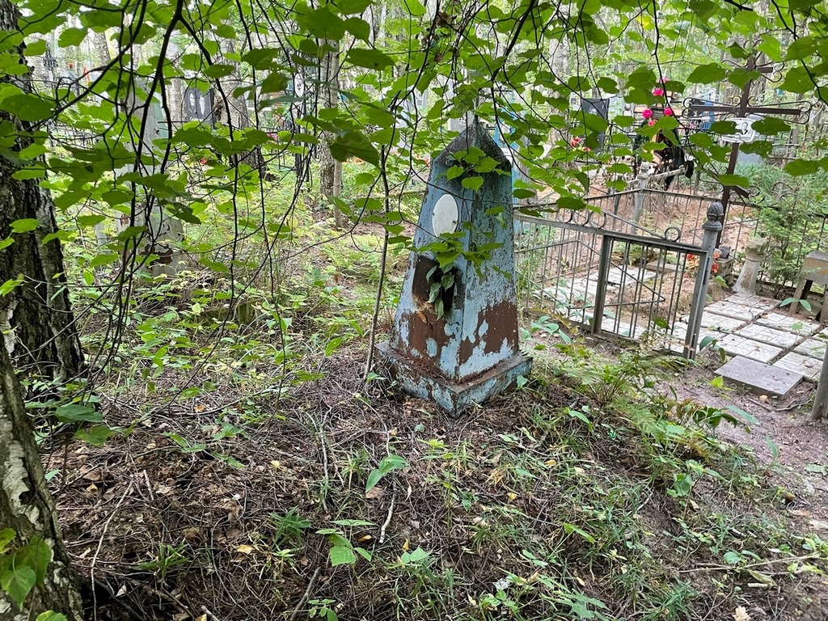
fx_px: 622
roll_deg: -1.1
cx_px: 414
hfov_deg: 67.3
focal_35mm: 26
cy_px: 310
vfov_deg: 53.1
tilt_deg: -17.2
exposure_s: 1/60
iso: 160
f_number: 1.6
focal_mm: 4.2
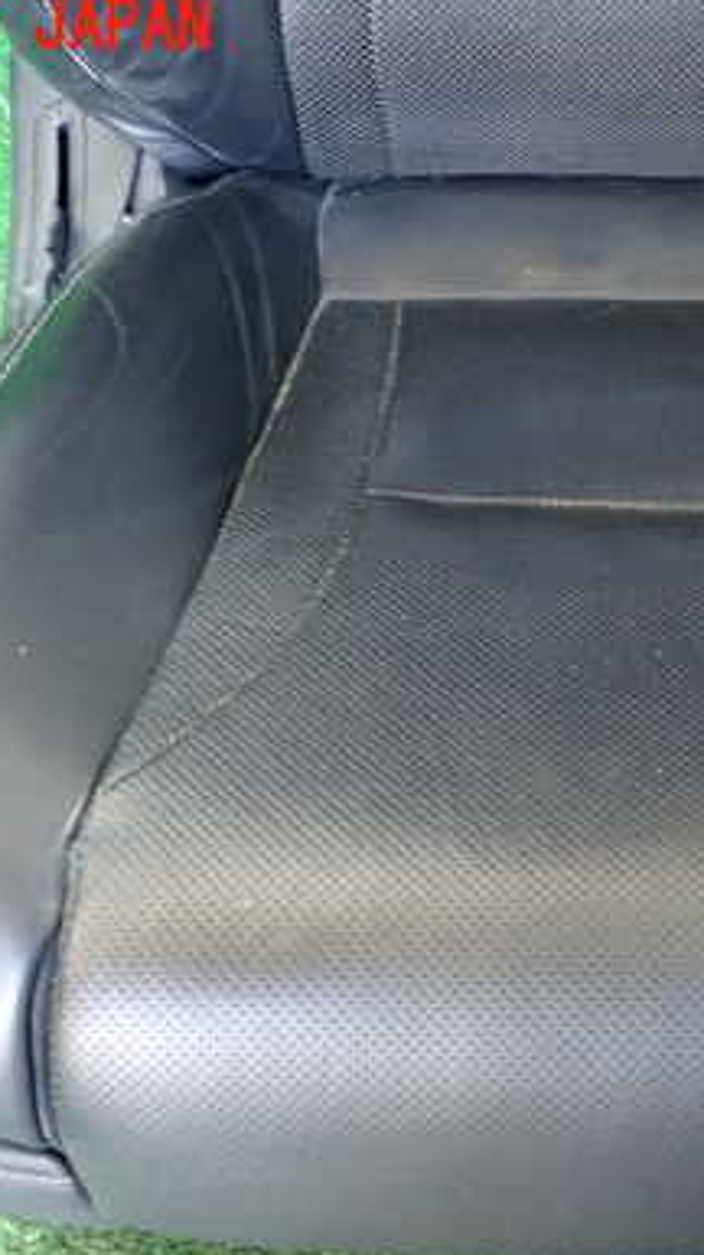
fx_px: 1696
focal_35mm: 51
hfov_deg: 23.0
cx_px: 596
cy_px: 720
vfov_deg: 40.5
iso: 640
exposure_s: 1/30
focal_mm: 5.4
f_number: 2.3
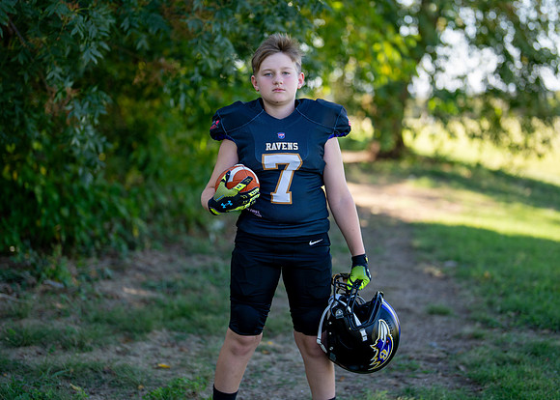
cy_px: 183
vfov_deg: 23.2
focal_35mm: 61
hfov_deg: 32.2
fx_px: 971
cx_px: 292
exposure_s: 1/1250
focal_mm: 50
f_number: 1.2
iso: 100
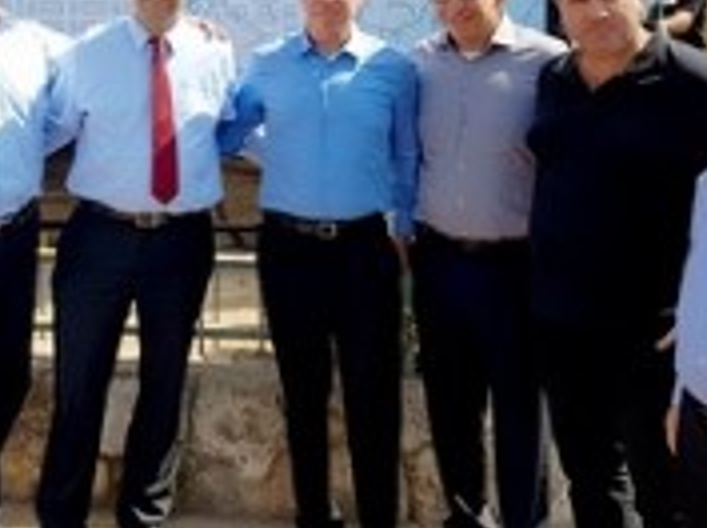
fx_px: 1080
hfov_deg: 34.6
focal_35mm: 53
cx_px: 100
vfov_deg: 26.5
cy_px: 48
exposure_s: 1/1504
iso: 40
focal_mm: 4.2
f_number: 1.7
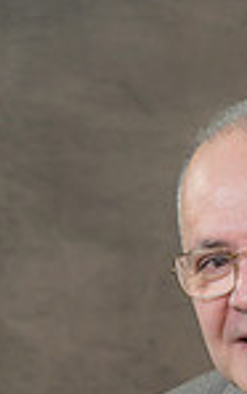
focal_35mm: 257
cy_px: 594
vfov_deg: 8.0
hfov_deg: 5.1
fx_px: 2757
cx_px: 239
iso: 250
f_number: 5
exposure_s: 1/100
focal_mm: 83
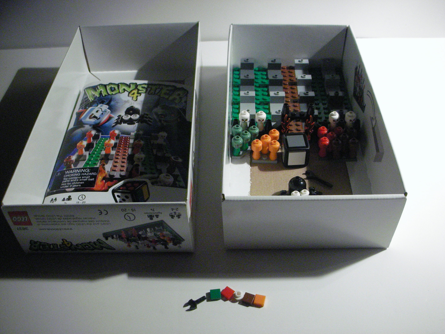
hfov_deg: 52.6
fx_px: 450
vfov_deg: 40.7
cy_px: 167
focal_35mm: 35
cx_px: 222
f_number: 3
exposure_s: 1/71.7
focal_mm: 5.8
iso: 400
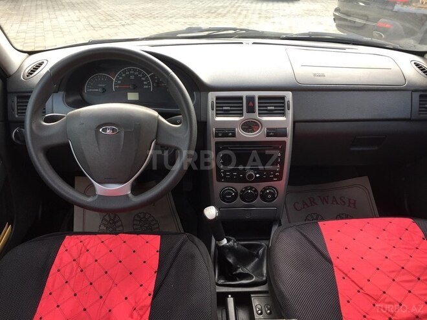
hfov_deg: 61.7
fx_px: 358
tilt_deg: -28.3
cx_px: 214
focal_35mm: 29
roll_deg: +0.2
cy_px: 160
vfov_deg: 48.2
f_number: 2.2
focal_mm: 4.15
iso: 50
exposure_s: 1/100
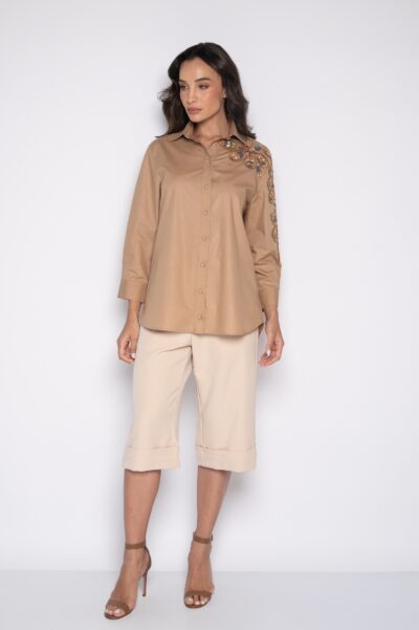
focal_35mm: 45
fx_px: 786
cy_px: 315
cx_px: 210
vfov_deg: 43.6
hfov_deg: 29.8
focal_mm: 45
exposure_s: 1/125
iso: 400
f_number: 8
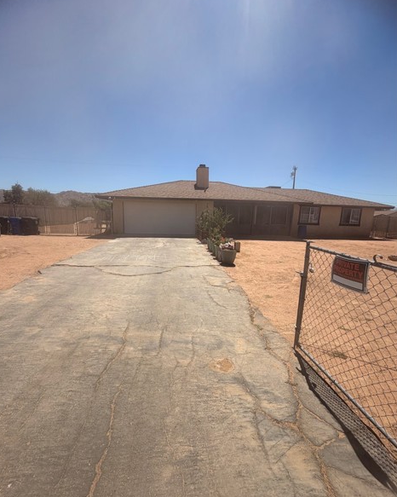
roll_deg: +0.2
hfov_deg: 84.0
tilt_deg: -8.0
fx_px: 220
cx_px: 195
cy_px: 255
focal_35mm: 15
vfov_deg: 96.8
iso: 20
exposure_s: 1/1312
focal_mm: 2.22
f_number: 2.2
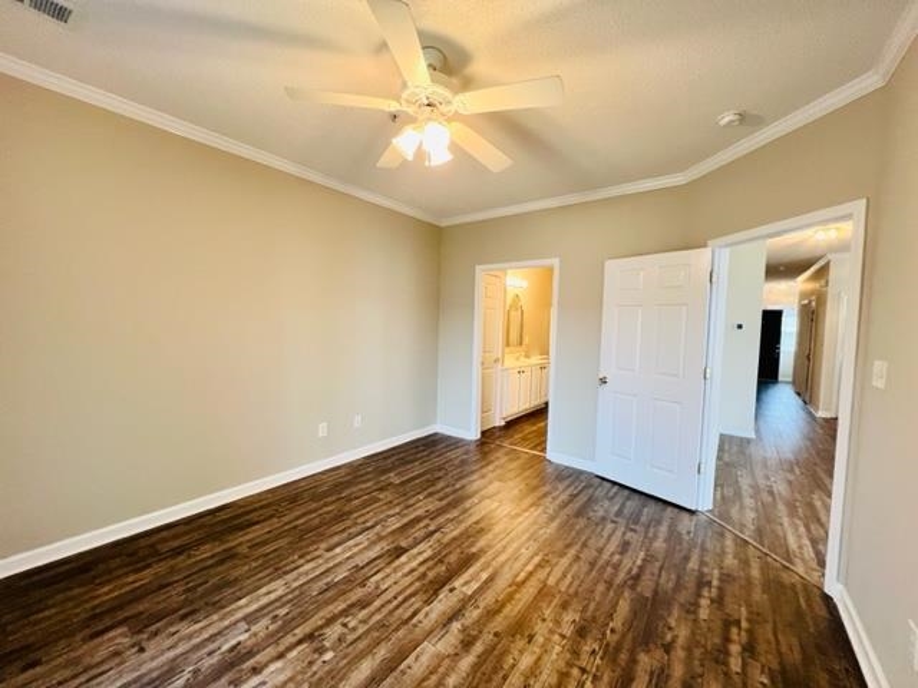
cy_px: 344
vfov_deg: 89.9
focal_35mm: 13
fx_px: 345
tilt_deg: -3.3
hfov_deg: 106.2
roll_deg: -1.5
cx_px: 459
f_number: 1.8
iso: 250
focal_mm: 1.57
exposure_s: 1/60
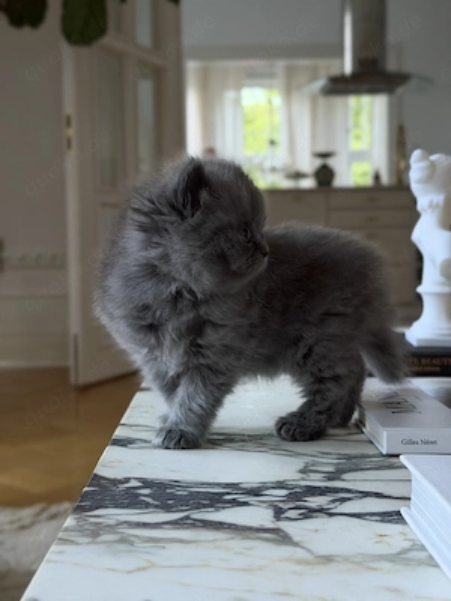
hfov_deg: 30.3
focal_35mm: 48
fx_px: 834
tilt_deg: -3.7
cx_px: 226
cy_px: 300
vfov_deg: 39.7
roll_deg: +1.2
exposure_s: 1/40
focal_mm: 6.76
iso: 500
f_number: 1.78
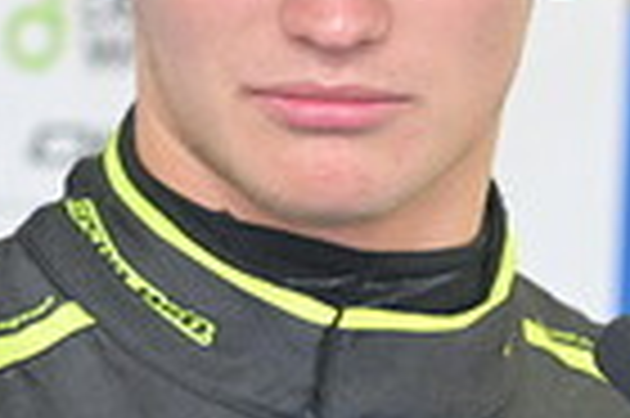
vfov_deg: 2.0
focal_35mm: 671
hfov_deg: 3.1
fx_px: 11729
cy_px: 229
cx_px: 495
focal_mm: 116
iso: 800
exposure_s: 1/200
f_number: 2.8
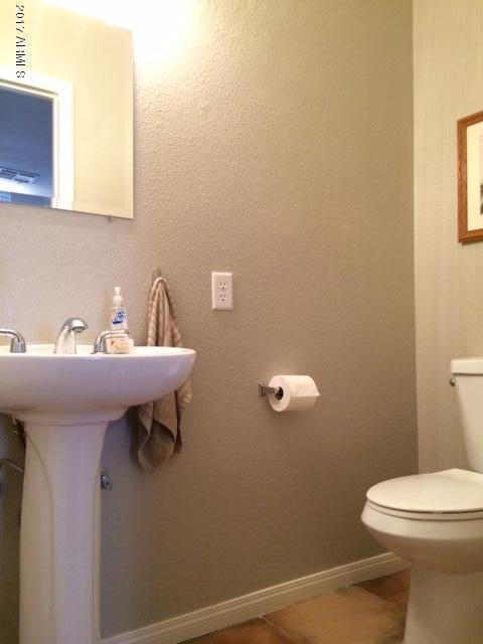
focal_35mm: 29
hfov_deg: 48.2
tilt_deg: +1.4
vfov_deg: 61.7
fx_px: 540
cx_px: 242
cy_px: 322
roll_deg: +1.1
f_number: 2.2
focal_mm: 4.15
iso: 250
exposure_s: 1/15
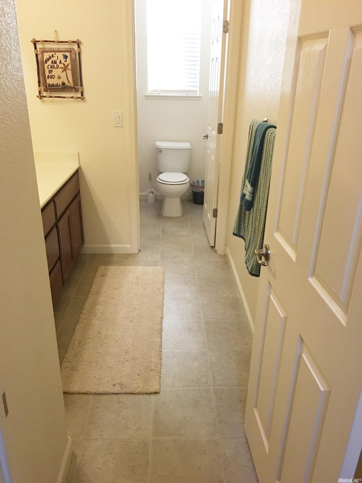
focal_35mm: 29
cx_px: 181
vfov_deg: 61.7
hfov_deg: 48.2
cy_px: 242
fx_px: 404
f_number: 2.2
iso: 50
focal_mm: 4.15
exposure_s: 1/15
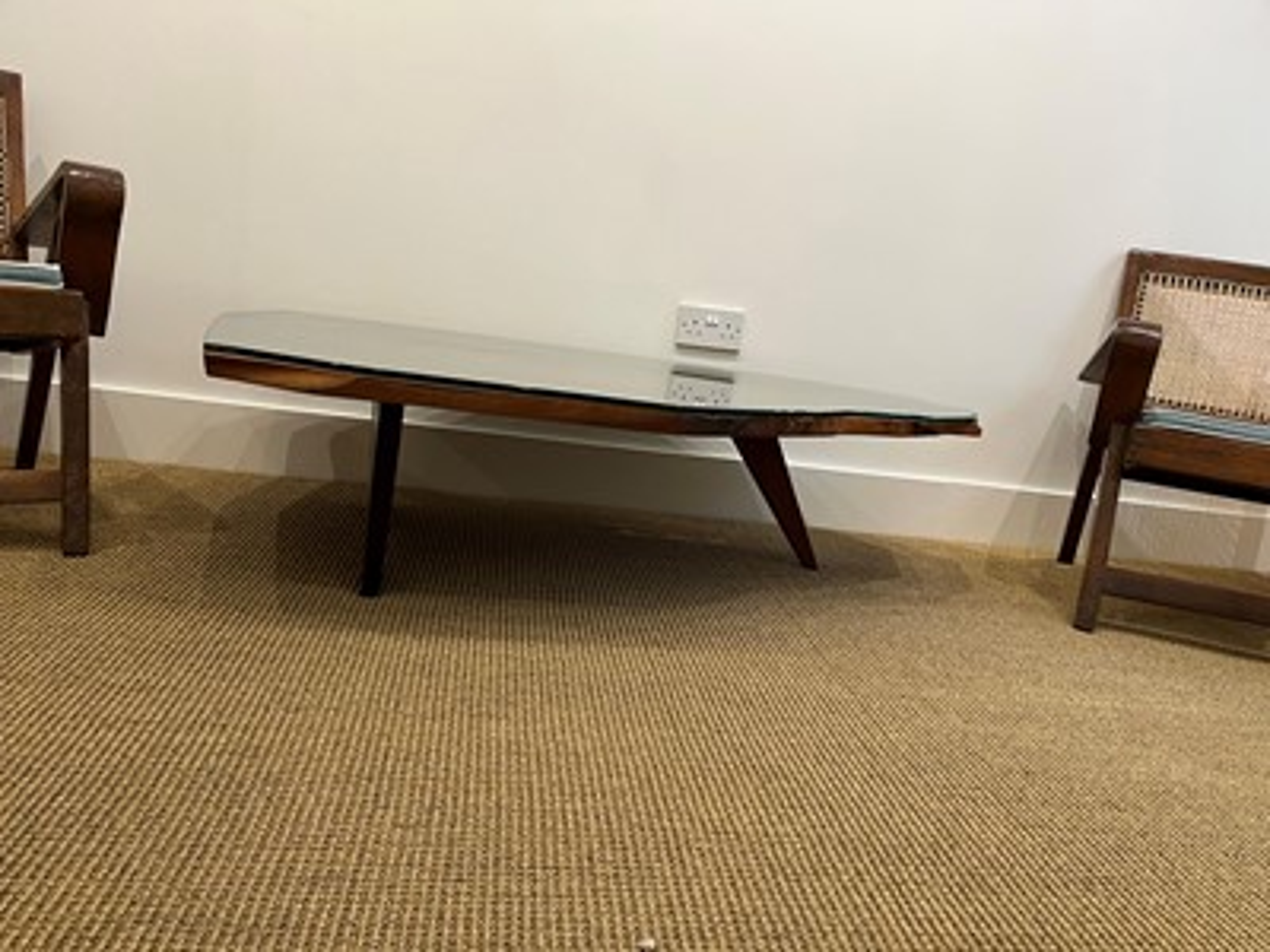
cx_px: 635
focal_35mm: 26
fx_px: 954
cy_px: 476
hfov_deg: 67.3
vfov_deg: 53.1
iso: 125
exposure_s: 1/50
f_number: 1.6
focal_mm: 5.1
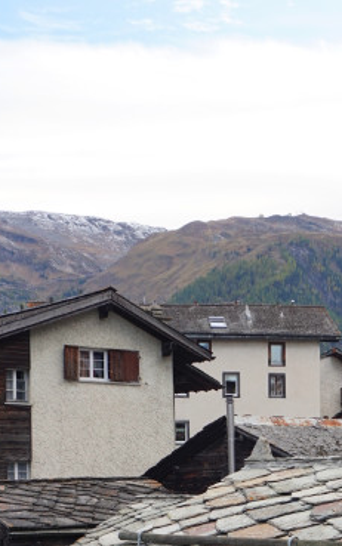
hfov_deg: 16.3
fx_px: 1165
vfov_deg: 25.0
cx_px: 351
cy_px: 559
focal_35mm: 78
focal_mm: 21
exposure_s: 1/80
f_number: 7.1
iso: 100
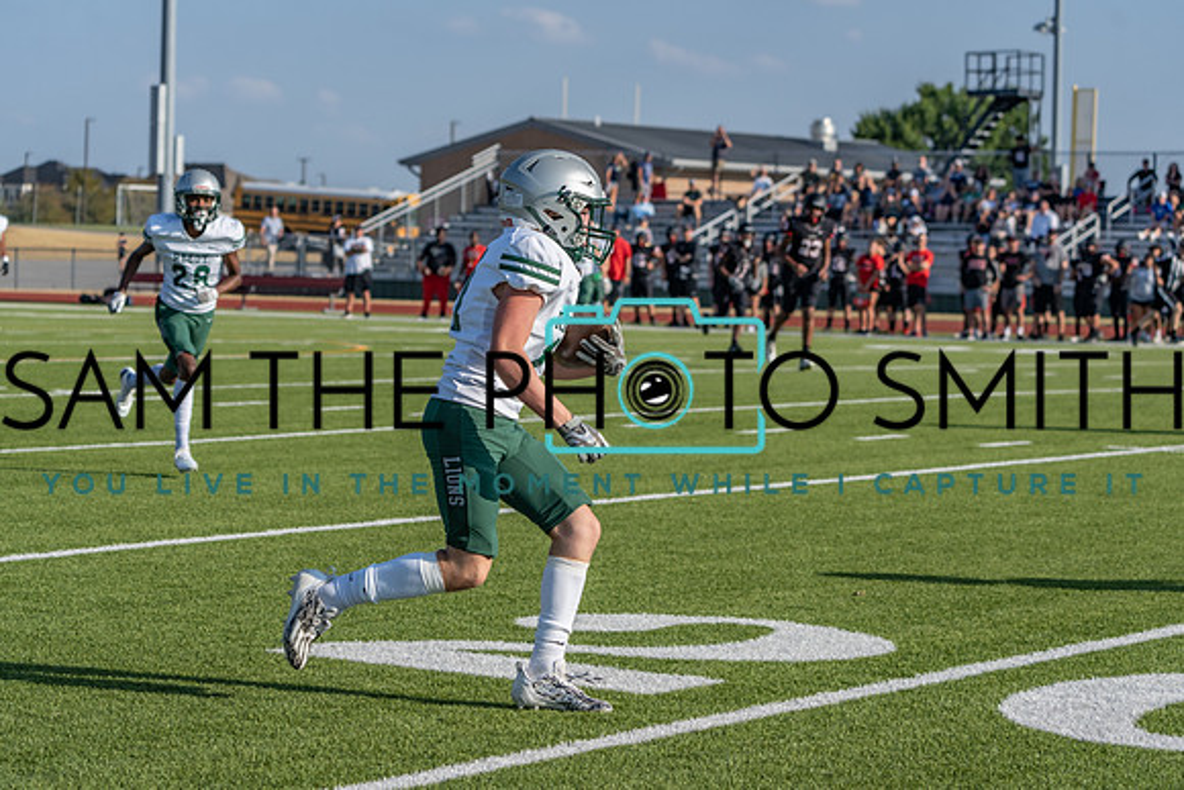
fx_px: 3393
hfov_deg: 19.8
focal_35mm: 103
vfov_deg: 13.3
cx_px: 592
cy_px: 395
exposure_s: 1/1250
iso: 160
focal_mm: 100
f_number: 5.6
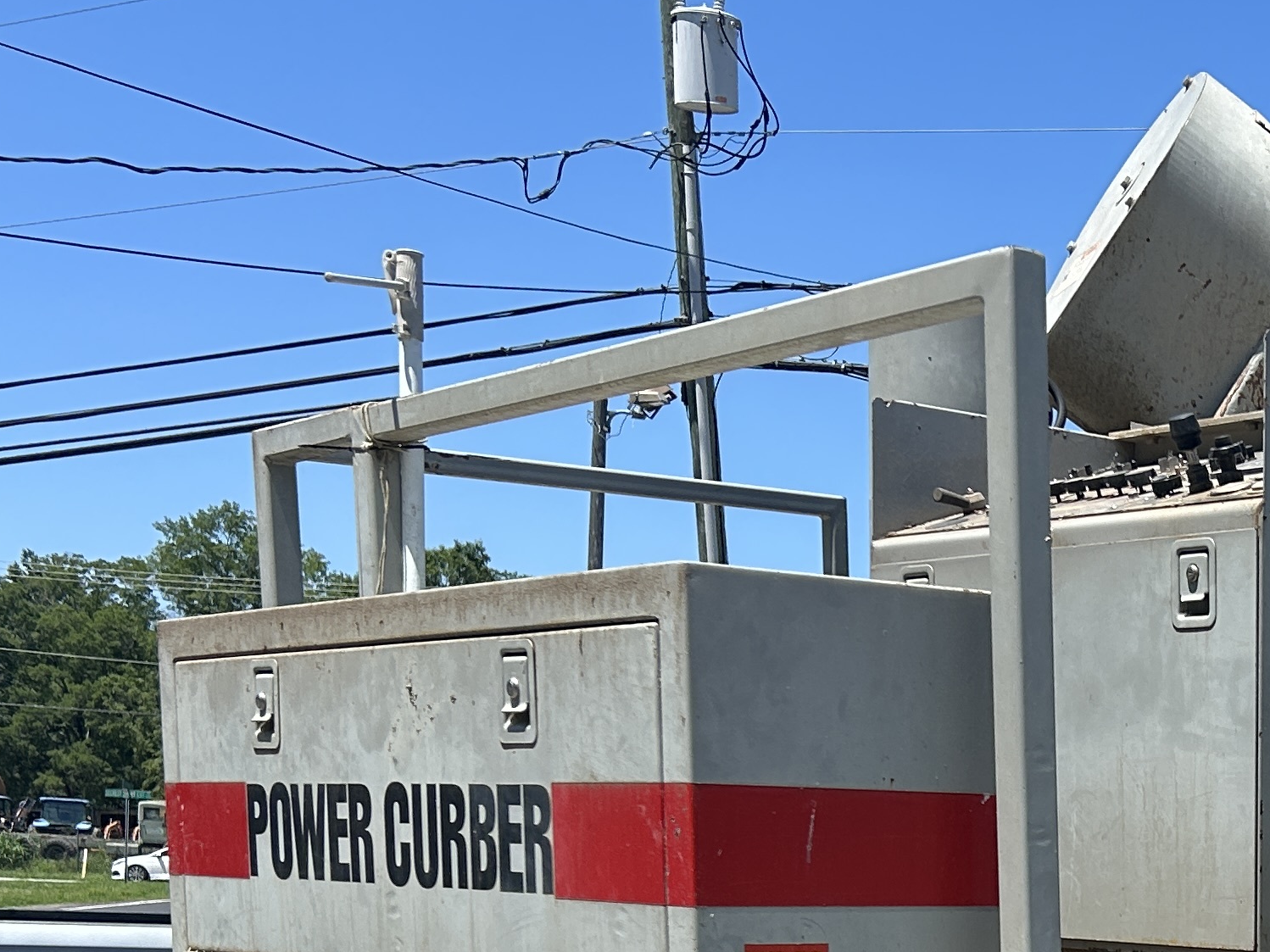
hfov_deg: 25.3
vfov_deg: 19.7
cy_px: 1150
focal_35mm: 70
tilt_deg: -5.0
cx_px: 1479
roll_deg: -3.7
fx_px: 2568
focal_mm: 5.7
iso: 50
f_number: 1.5
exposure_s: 1/3257
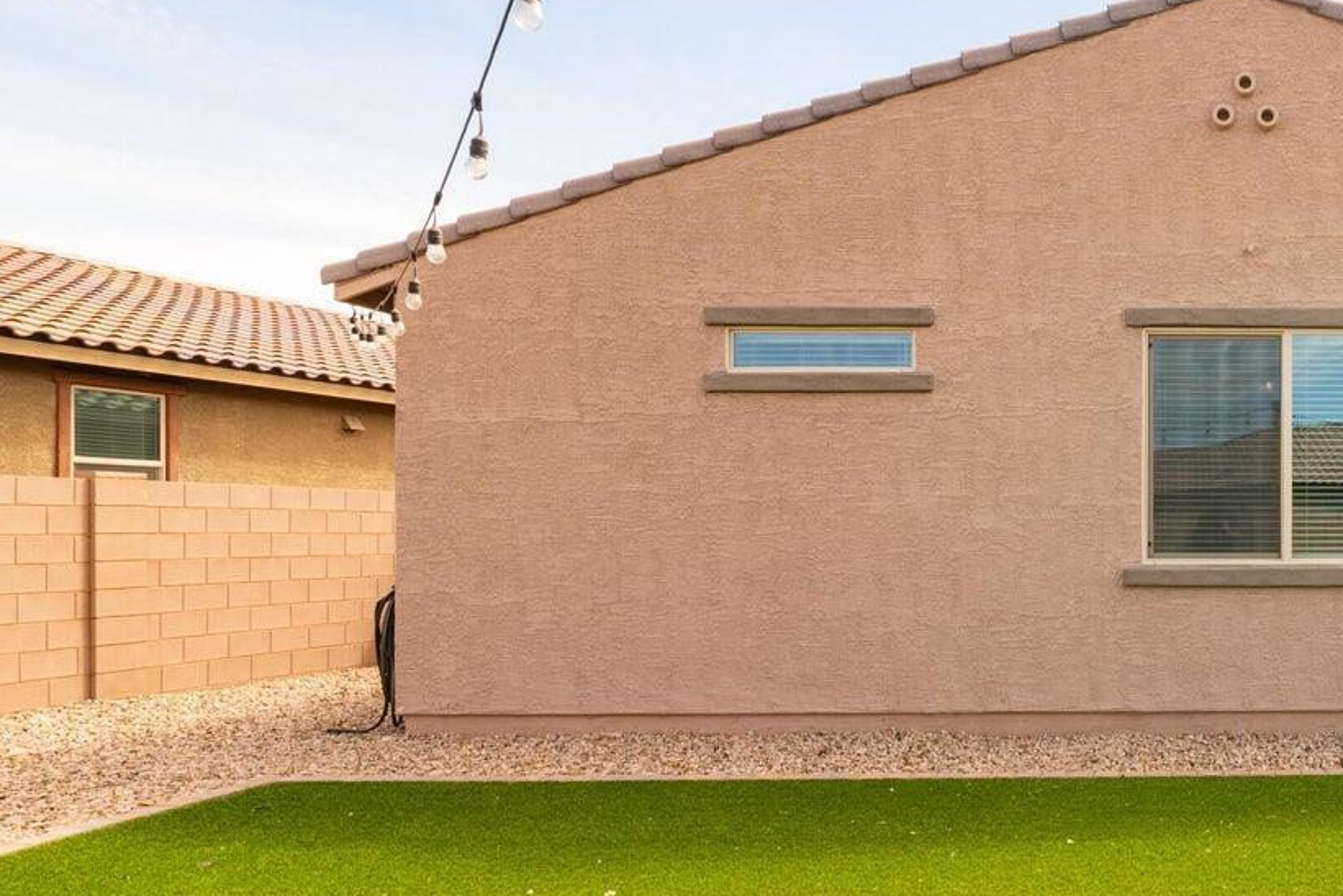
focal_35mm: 30
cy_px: 532
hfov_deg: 53.0
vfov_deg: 43.4
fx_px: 1119
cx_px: 1246
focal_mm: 16
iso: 100
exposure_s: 1/30
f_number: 18
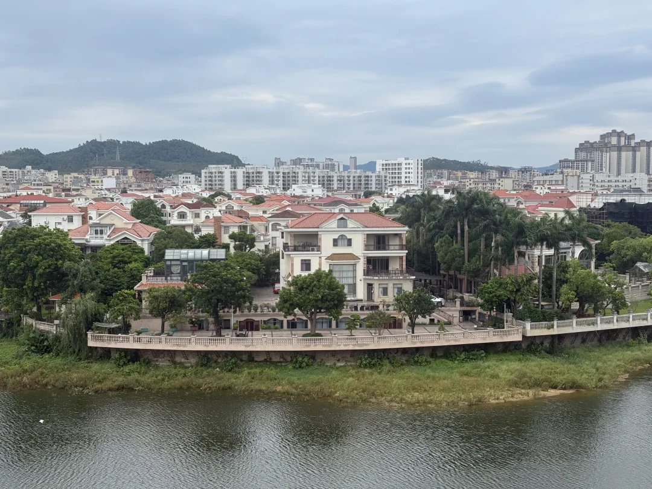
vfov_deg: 30.3
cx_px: 326
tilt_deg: -3.9
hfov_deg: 39.7
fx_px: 904
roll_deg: +0.1
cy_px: 244
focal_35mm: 48
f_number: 1.78
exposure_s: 1/1754
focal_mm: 6.76
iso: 64
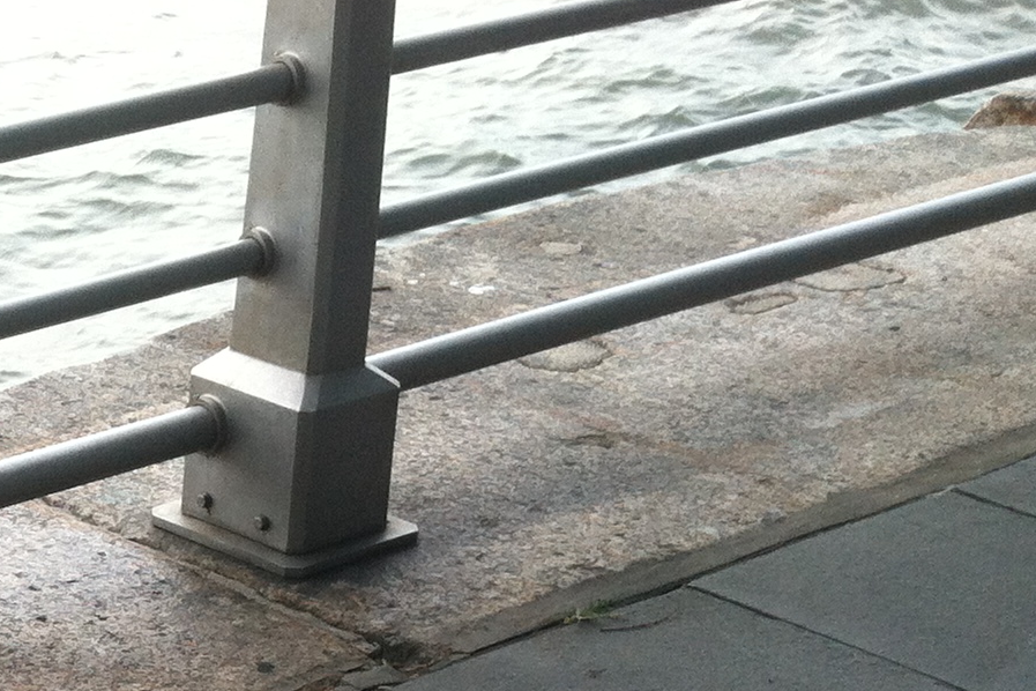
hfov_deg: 18.1
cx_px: -329
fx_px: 3021
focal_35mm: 105
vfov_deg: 12.3
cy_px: 1090
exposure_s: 1/186
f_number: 2.8
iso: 80
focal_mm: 3.85
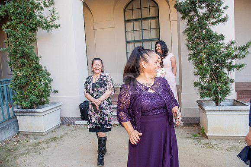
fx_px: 167
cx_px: 126
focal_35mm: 24
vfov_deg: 53.2
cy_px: 84
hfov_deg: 73.7
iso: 640
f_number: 4.5
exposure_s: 1/200
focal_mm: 24
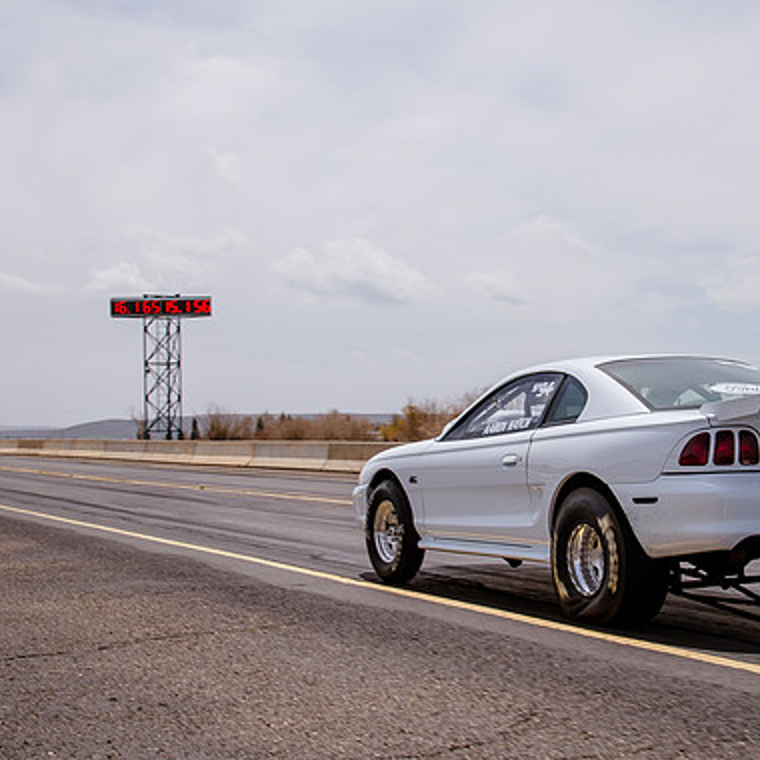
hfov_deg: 27.5
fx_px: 1540
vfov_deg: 27.7
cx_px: 514
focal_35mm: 62
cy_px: 428
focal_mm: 38
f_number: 10
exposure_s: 1/500
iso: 200
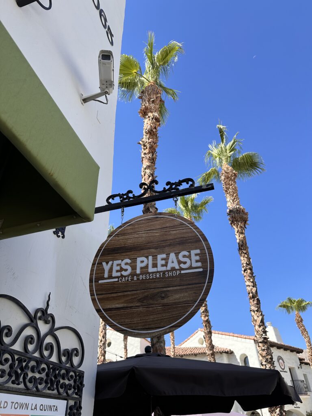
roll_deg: +0.9
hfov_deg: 56.8
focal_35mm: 24
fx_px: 288
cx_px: 156
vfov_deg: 71.6
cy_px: 208
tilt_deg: +37.8
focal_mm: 6.86
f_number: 1.78
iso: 80
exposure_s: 1/2353
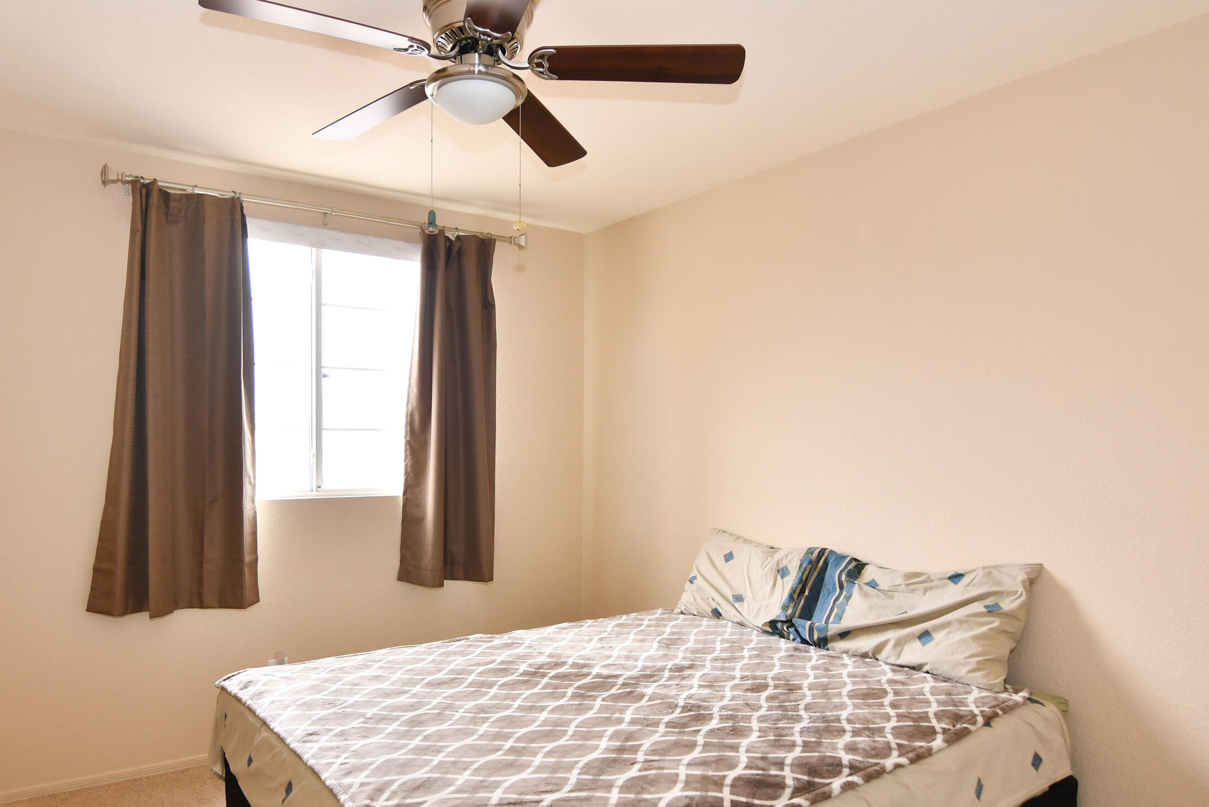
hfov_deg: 78.2
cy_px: 459
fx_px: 739
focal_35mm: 22
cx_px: 524
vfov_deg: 57.0
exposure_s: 1/60
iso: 360
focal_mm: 11
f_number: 4
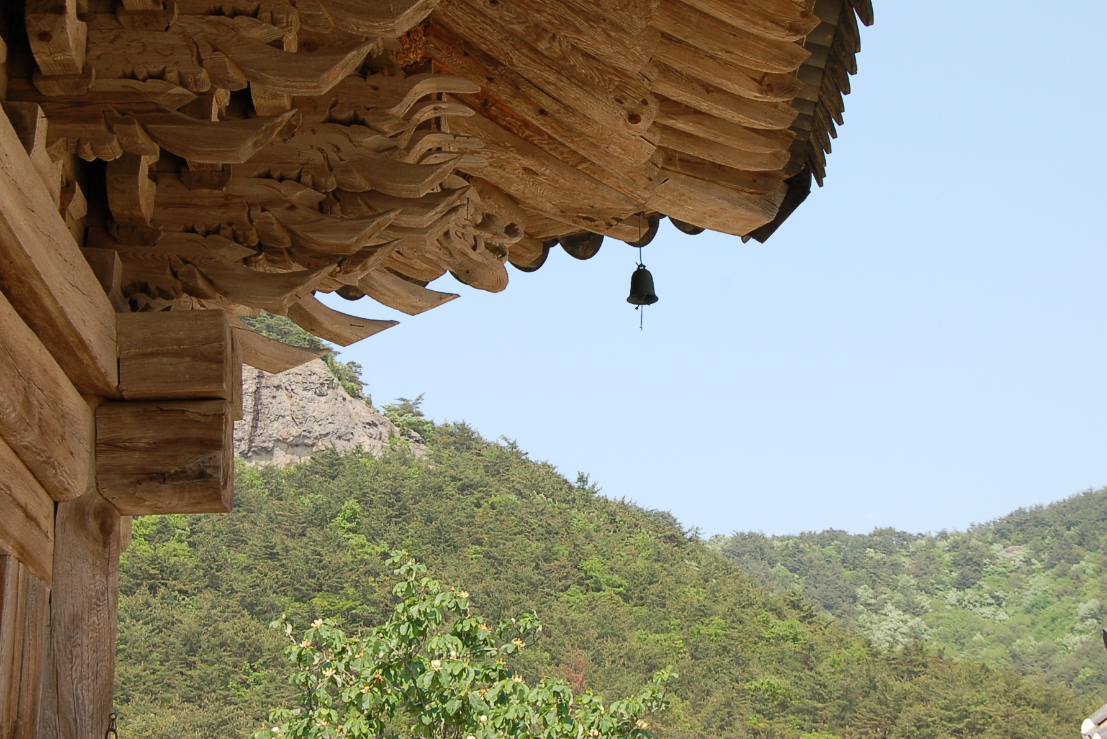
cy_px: 294
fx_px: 2214
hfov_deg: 28.0
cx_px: 631
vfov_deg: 18.9
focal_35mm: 72
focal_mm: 38
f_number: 10
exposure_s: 1/250
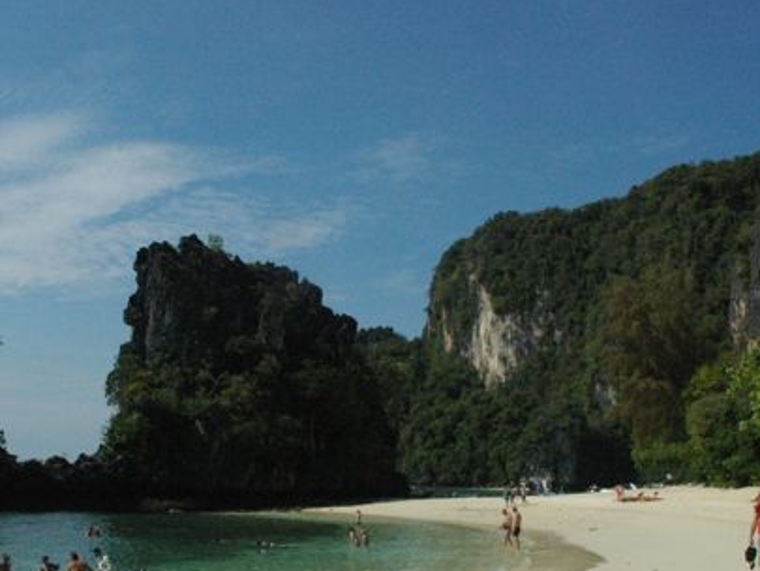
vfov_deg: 35.1
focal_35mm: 41
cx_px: 270
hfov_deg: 45.2
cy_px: 338
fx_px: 900
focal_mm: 18
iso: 1600
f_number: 14
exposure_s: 1/2000
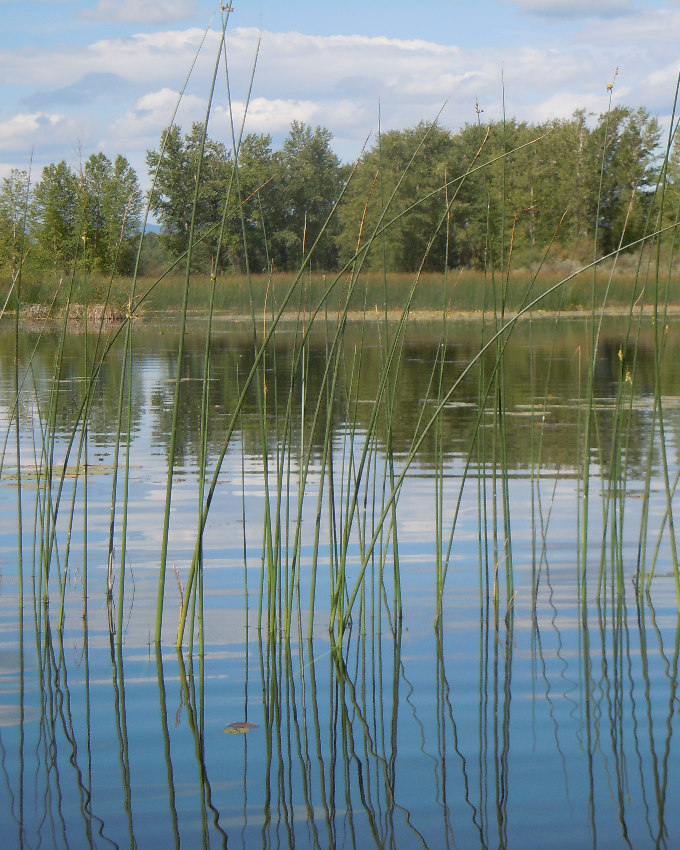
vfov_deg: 19.0
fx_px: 2541
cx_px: 468
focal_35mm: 101
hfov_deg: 15.2
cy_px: 427
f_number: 4.3
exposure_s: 1/640
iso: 100
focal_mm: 13.9
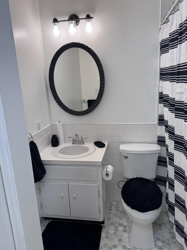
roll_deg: +2.3
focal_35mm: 26
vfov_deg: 67.3
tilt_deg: -15.3
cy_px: 126
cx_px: 99
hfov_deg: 53.0
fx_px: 187
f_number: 1.78
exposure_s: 1/120
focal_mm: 6.76
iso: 64
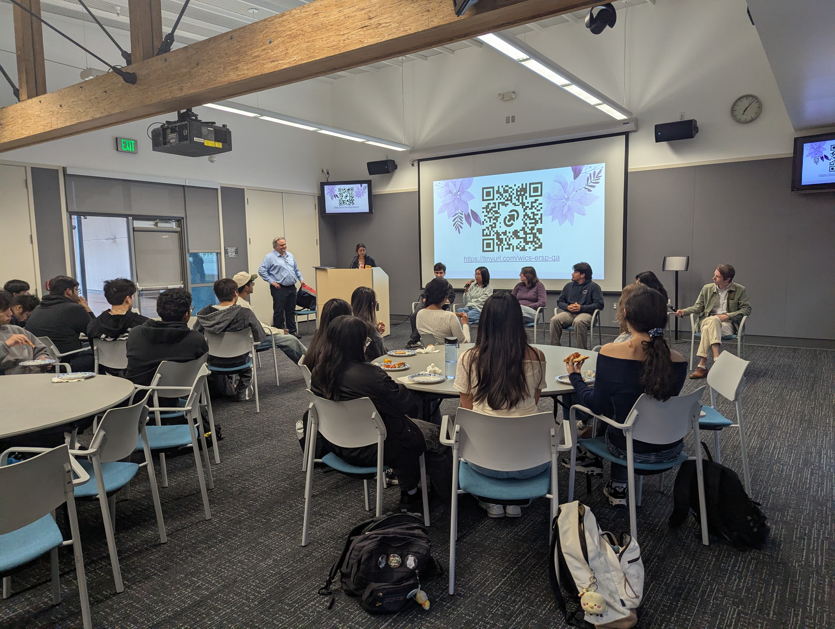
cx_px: 418
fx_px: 580
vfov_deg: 56.9
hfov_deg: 71.5
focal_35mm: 24
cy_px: 314
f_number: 1.85
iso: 147
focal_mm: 6.81
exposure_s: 1/120
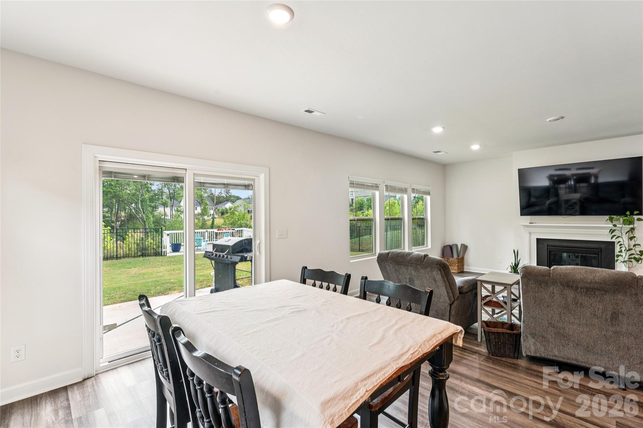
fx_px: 289
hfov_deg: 96.0
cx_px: 322
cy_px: 214
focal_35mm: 16
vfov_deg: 73.1
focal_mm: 16.2
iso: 100
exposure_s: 1/6
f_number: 9
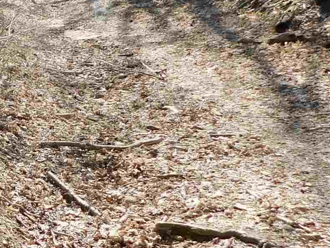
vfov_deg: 15.2
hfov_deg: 17.3
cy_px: 142
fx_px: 925
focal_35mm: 97
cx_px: -227
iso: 125
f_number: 3.1
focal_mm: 4.5
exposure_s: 1/400
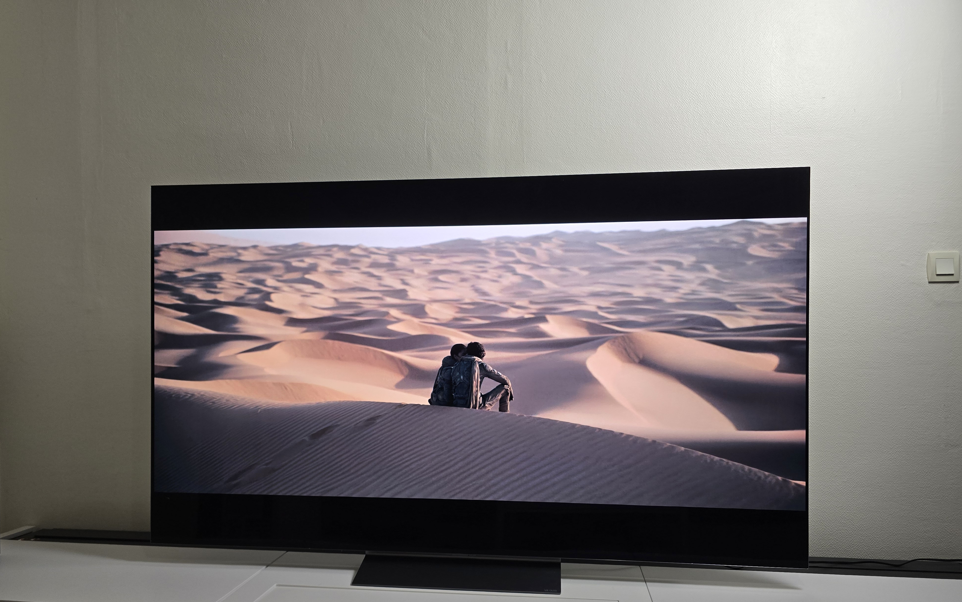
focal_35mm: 25
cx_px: 471
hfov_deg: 72.5
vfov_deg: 49.0
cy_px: 361
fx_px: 655
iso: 100
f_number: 1.7
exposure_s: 1/120
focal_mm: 6.3
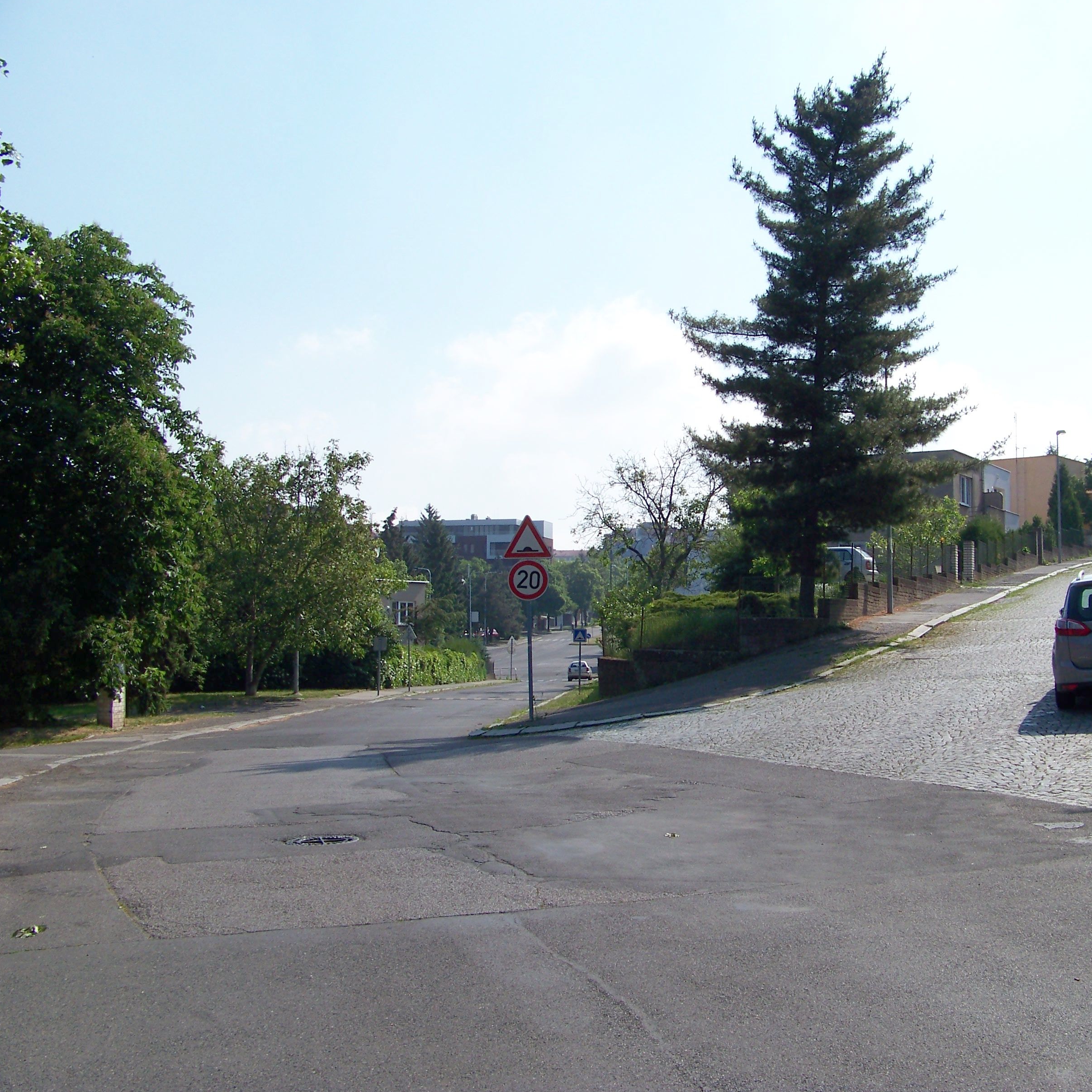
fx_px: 1535
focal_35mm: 43
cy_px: 542
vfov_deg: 39.2
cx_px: 695
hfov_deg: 38.9
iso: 64
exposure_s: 1/640
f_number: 4
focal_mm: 5.85
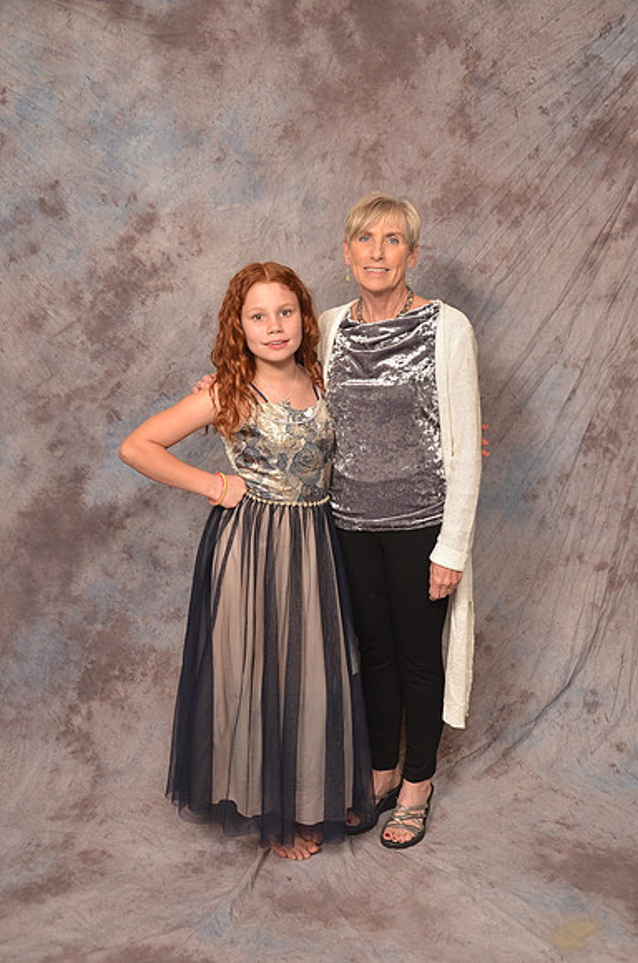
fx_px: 1042
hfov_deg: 34.1
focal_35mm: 39
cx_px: 319
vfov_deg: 49.6
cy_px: 482
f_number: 5.6
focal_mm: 26
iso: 200
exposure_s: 1/60
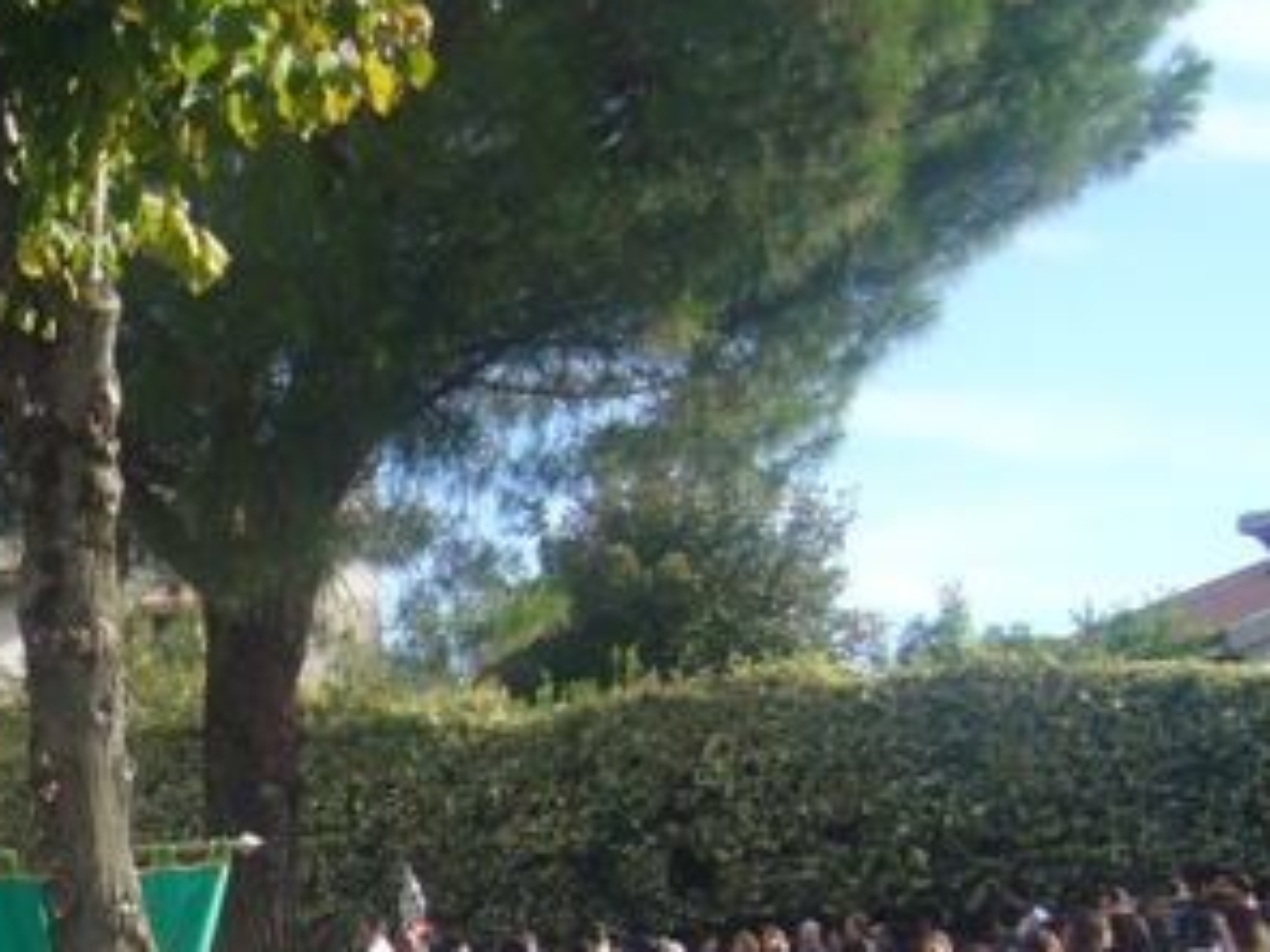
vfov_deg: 18.3
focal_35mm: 79
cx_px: 131
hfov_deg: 24.0
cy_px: 892
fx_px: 2898
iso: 80
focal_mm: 5.8
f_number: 5.6
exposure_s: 1/125
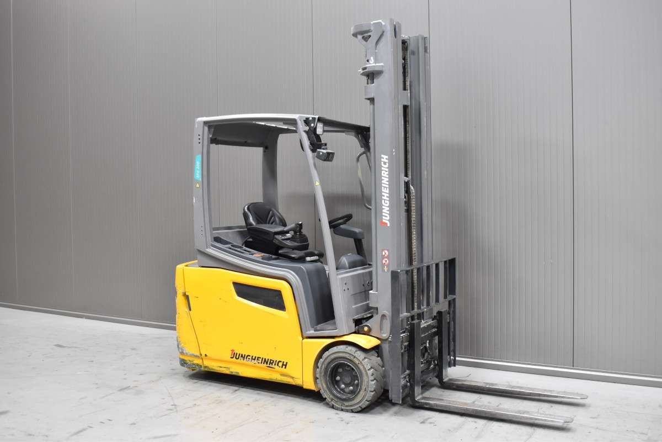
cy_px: 221
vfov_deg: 38.4
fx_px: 634
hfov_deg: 55.1
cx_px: 331
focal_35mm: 34
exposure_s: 1/30
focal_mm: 23
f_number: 5
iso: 1600
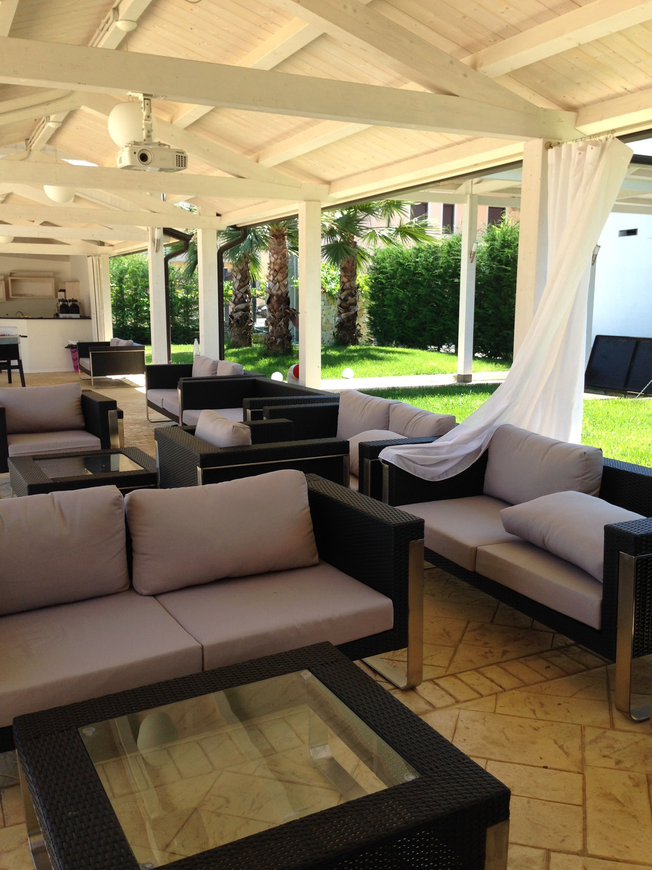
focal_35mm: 33
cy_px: 435
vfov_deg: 55.4
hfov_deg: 42.9
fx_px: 829
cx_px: 326
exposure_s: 1/303
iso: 50
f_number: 2.4
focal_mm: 4.1
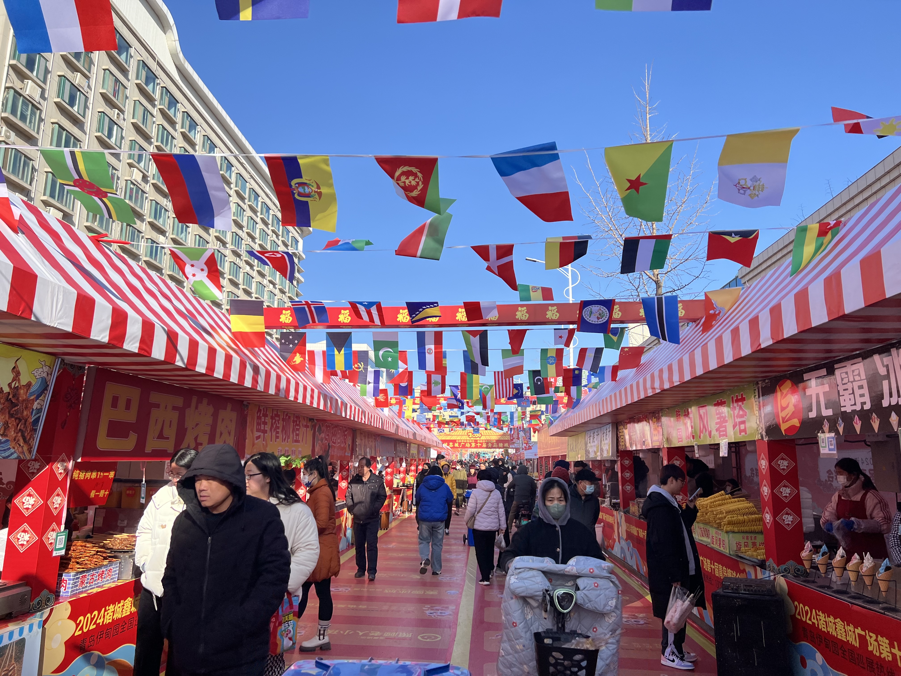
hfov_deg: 67.3
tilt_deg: +12.1
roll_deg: -1.1
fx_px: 677
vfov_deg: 53.1
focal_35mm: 26
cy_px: 338
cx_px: 450
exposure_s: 1/2762
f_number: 1.5
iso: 50
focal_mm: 5.7
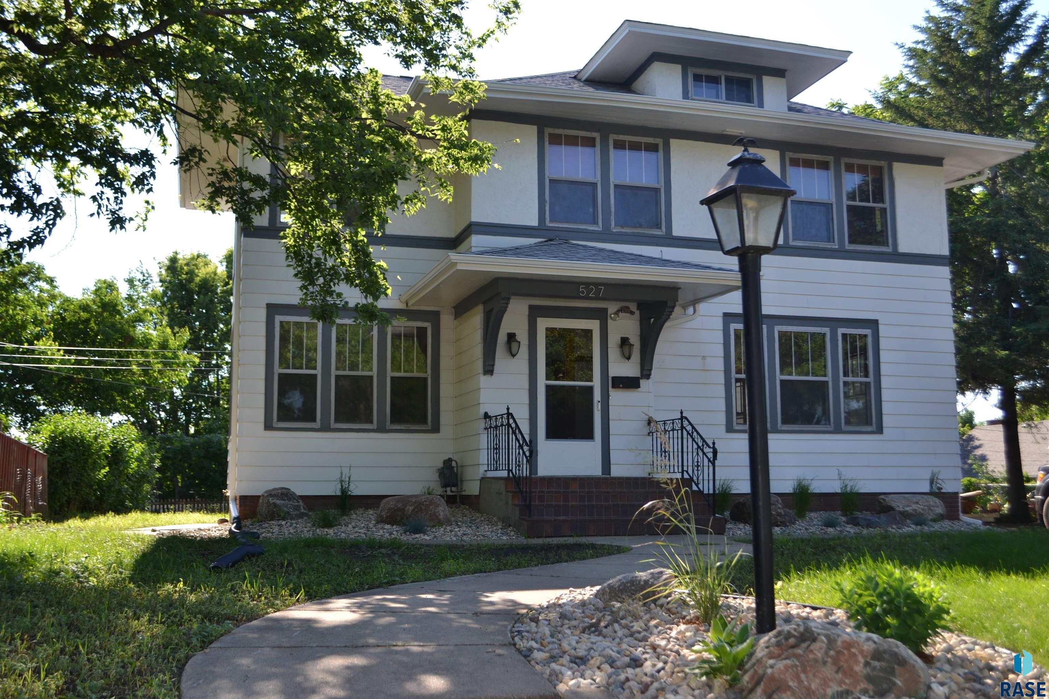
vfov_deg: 36.9
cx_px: 524
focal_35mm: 36
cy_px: 350
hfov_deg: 53.1
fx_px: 1049
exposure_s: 1/200
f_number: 5
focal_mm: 24
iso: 100
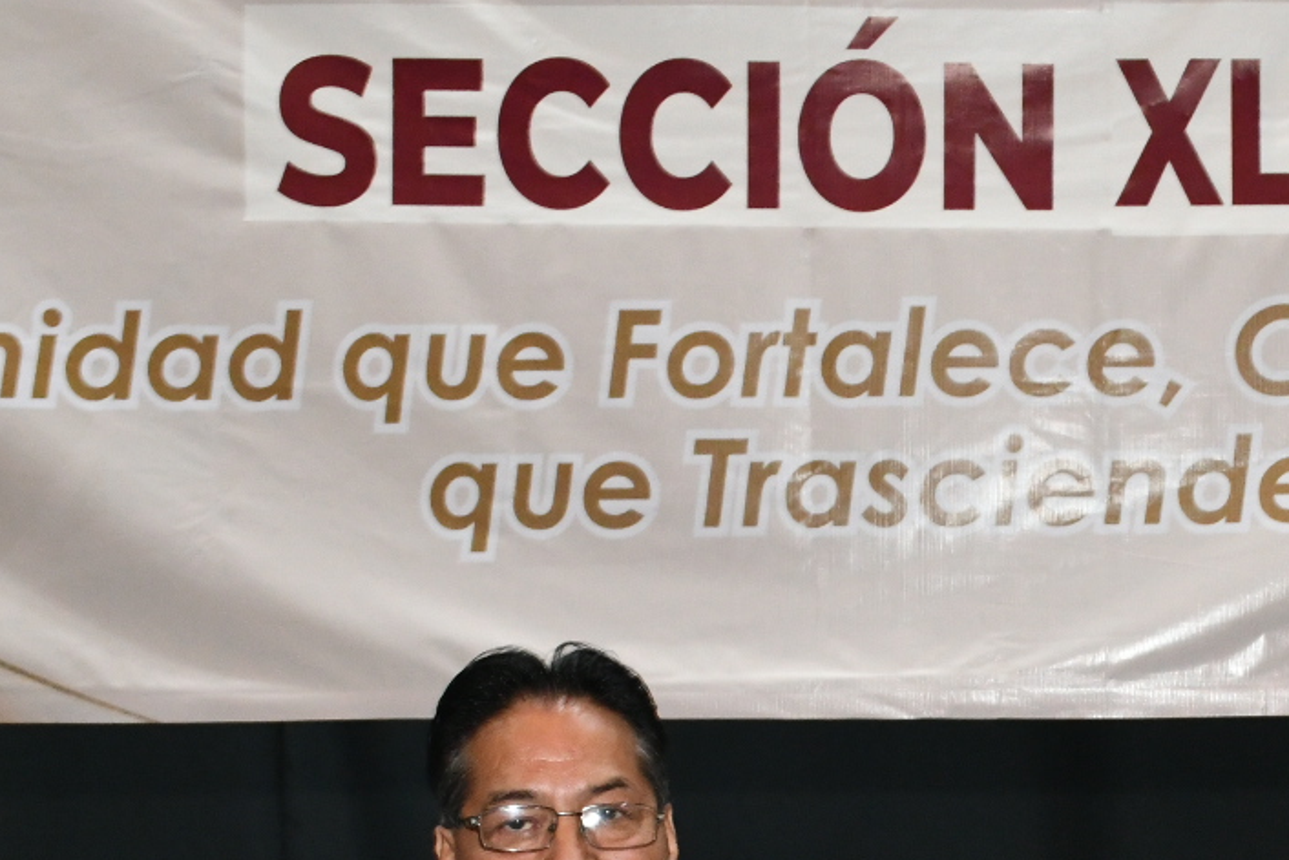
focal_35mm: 78
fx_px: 2793
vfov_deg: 17.0
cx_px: 1121
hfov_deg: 25.3
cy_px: 920
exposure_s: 1/40
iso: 2500
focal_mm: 23
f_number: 10
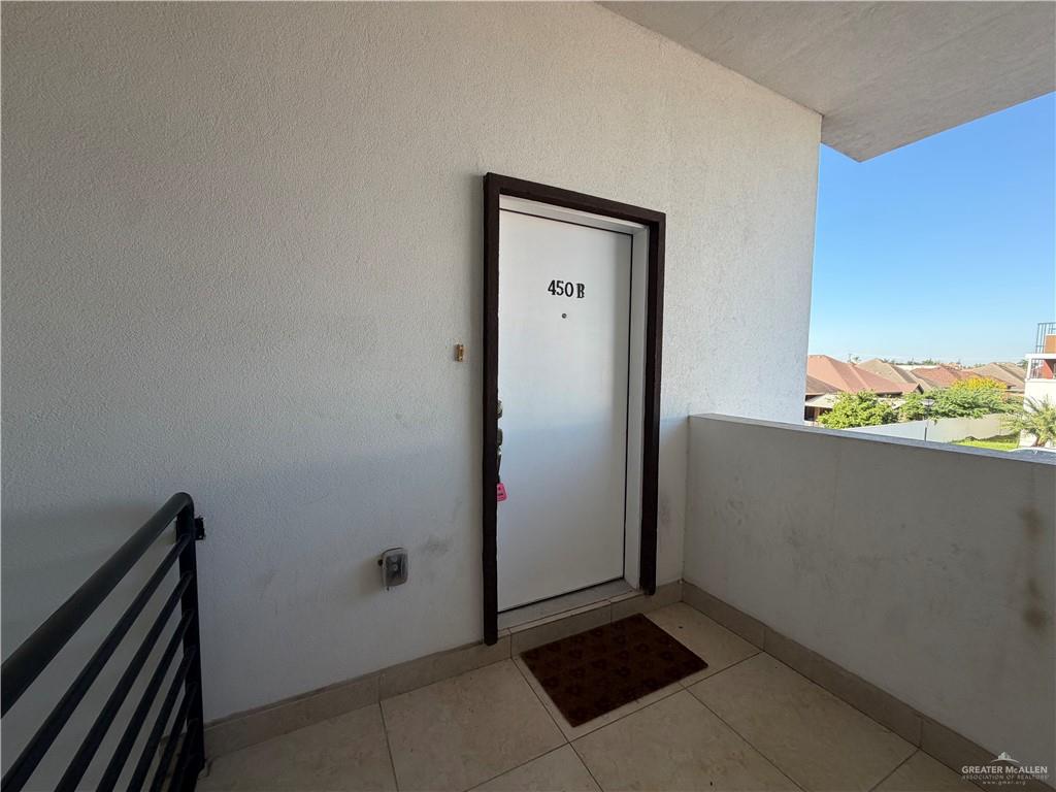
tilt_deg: -4.3
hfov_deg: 102.1
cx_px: 528
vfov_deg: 85.7
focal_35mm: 14
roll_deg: -0.6
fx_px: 427
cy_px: 396
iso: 40
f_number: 2.2
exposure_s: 1/216
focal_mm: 2.22
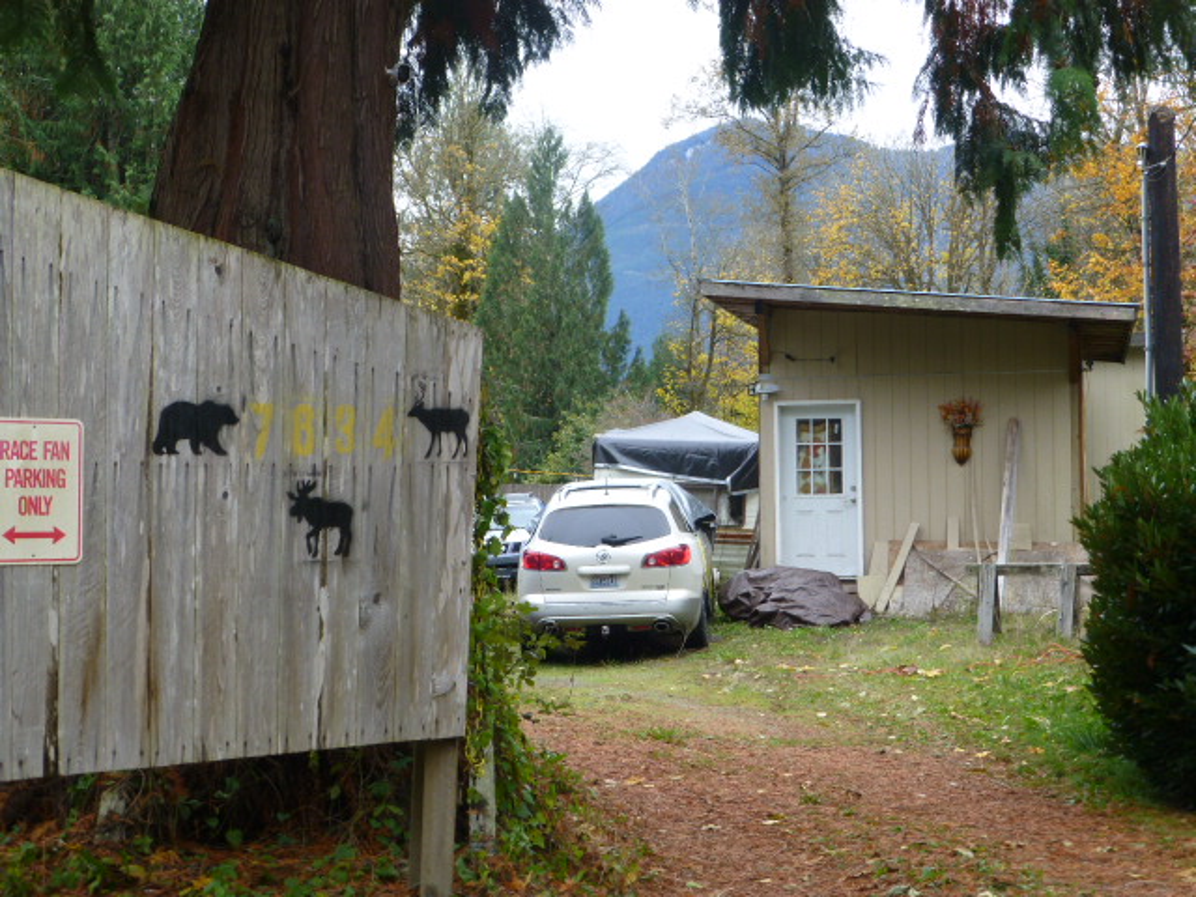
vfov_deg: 23.7
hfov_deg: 31.2
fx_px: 2142
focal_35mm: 62
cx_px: 598
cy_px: 448
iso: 125
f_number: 4.8
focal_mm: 11
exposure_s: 1/60
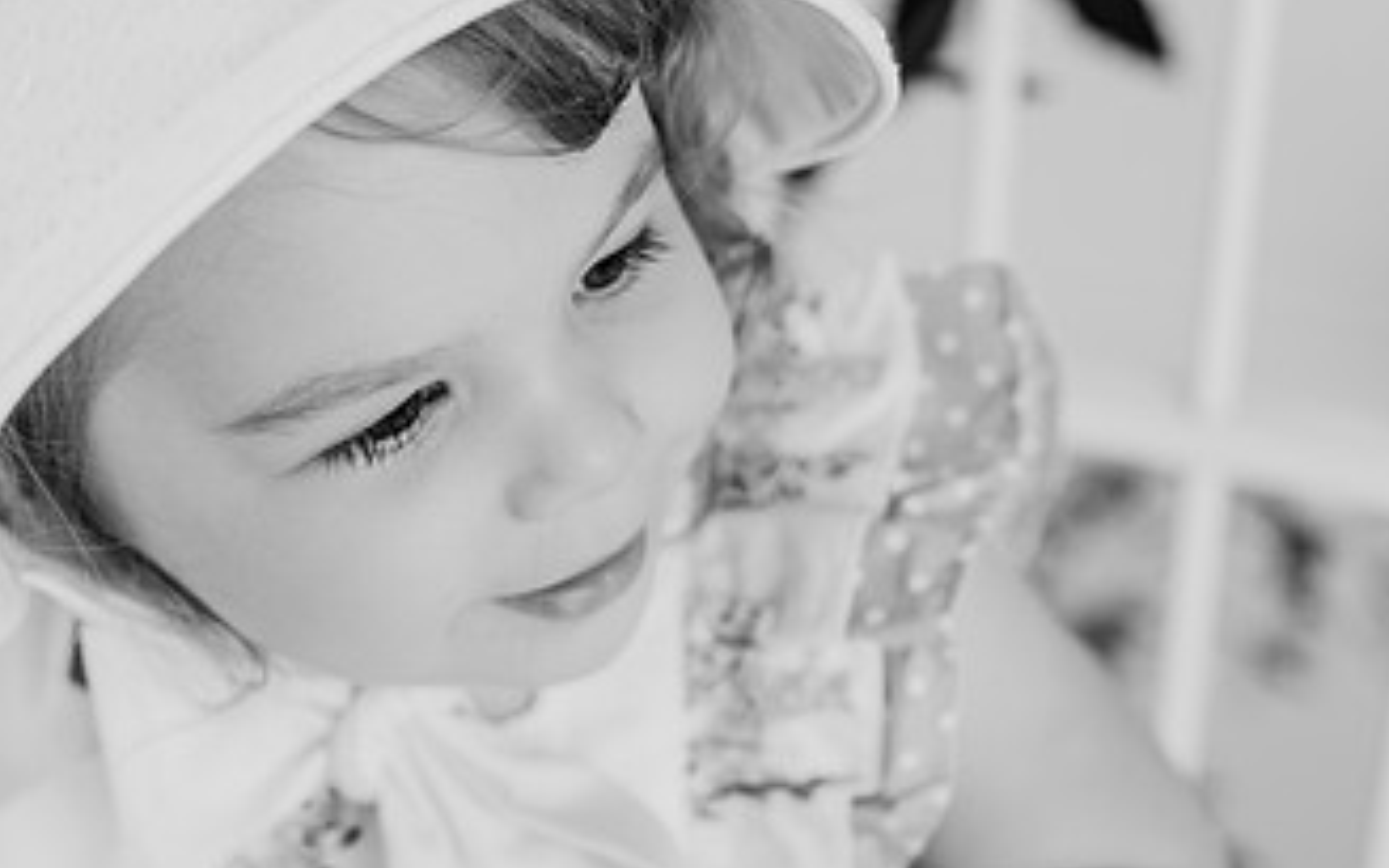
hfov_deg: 22.9
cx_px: 411
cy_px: 421
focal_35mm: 90
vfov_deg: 14.5
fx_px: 3407
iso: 200
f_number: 2.8
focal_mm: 50
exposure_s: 1/250
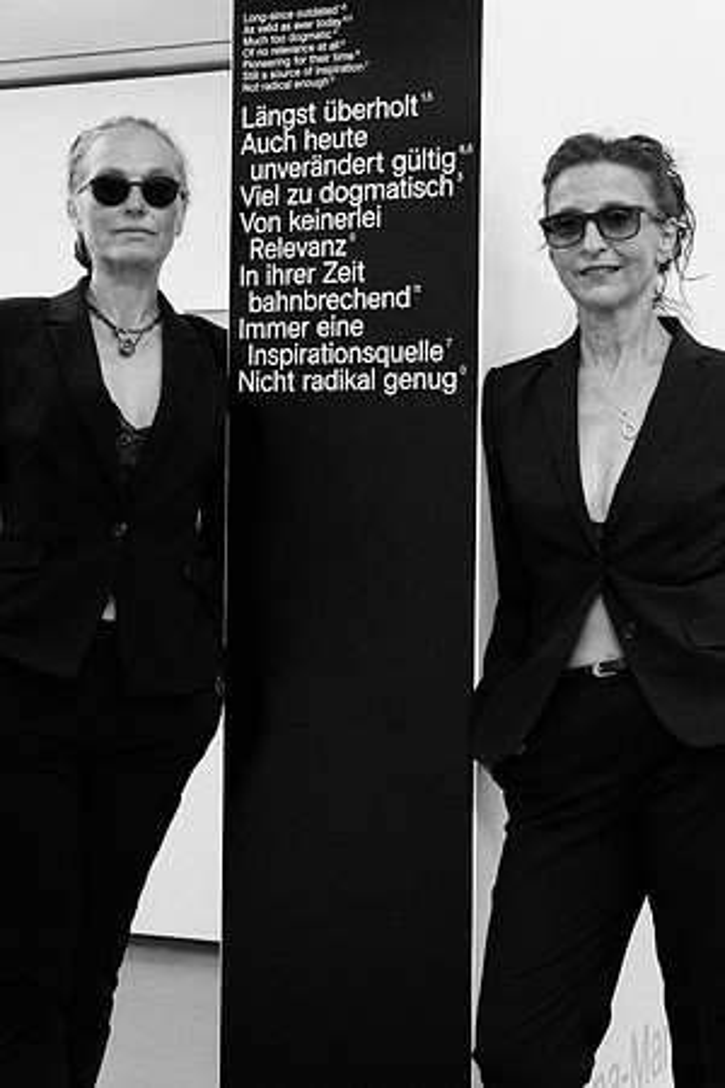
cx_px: 362
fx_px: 1933
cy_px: 544
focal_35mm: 64
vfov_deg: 31.4
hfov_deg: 21.2
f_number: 8
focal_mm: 43.1
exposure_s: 1/160
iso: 2500
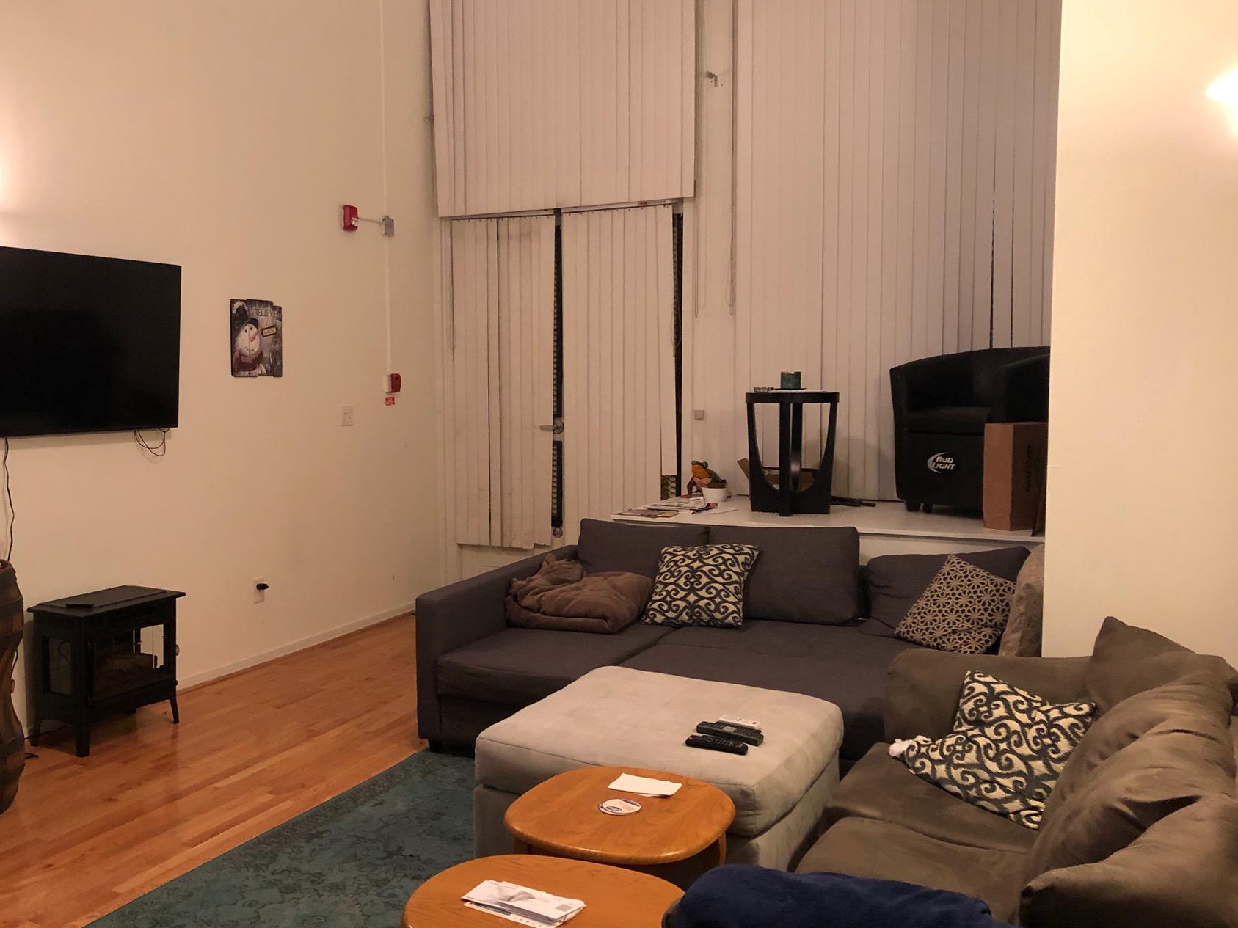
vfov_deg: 41.8
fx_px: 1216
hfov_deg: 53.7
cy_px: 498
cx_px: 518
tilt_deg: -5.1
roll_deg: +0.4
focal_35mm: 34
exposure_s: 1/6
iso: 80
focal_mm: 3.99
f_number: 1.8
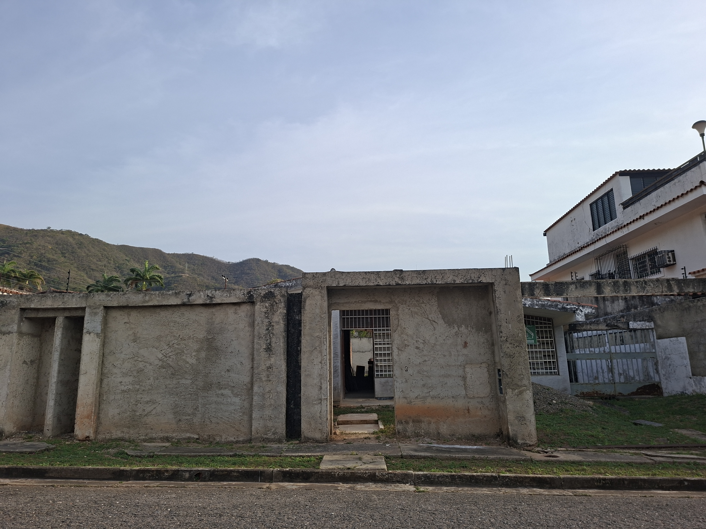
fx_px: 469
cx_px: 353
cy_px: 264
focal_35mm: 23
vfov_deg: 58.9
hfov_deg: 73.9
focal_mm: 5.54
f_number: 1.8
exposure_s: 1/1328
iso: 50
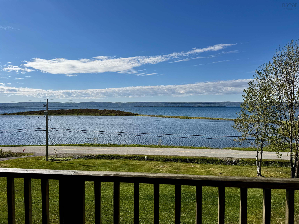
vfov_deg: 56.8
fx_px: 207
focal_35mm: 24
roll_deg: +1.1
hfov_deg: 71.6
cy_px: 112
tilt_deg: -0.9
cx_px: 150
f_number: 1.78
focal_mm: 6.76
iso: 80
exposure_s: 1/7092
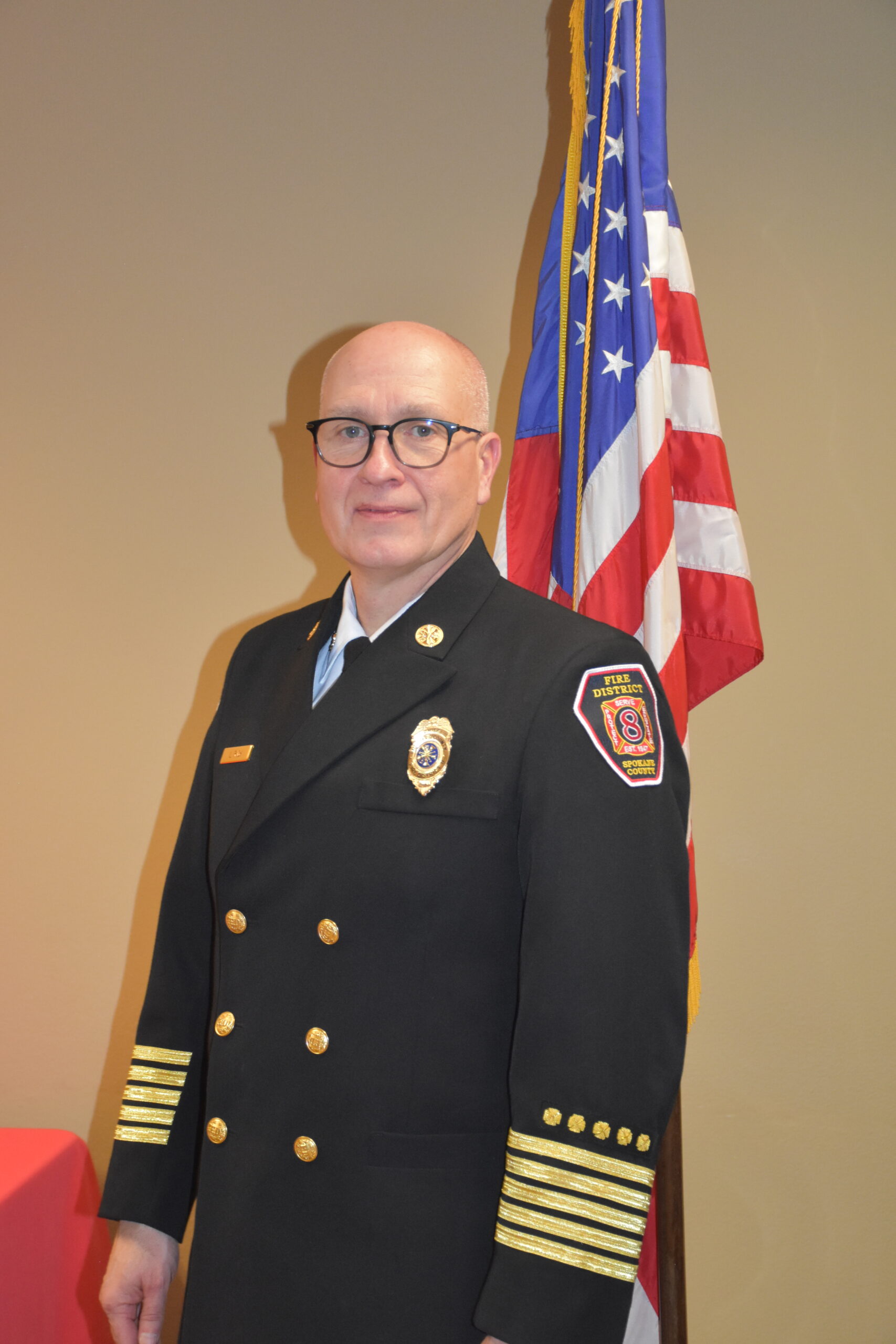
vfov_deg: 33.4
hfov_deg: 22.6
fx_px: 2240
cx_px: 448
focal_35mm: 60
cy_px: 672
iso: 2500
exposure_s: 1/60
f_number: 4.5
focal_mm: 40
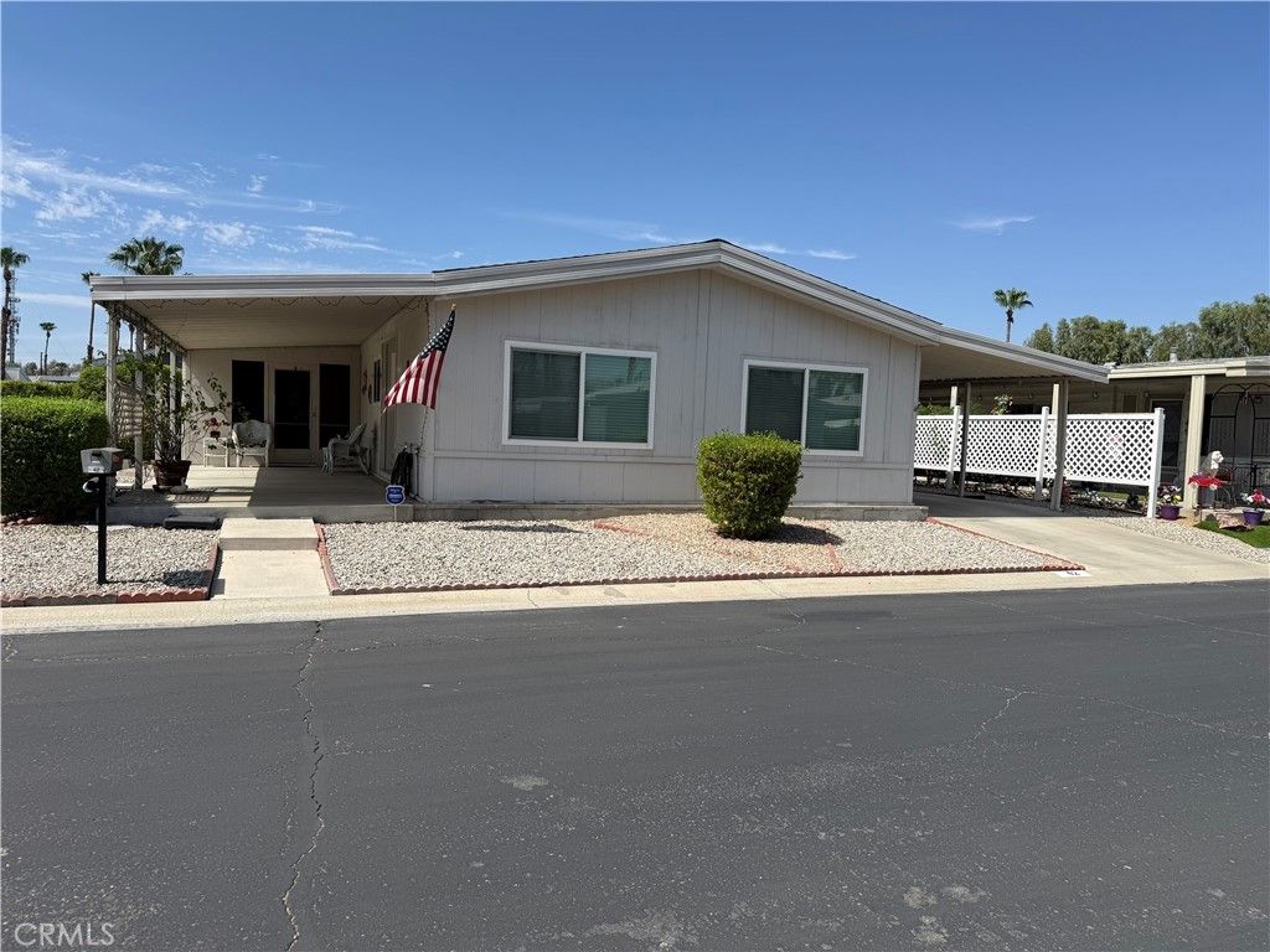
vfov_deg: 56.8
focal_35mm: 24
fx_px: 881
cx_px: 635
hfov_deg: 71.6
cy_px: 476
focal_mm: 6.76
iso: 80
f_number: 1.78
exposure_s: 1/6711
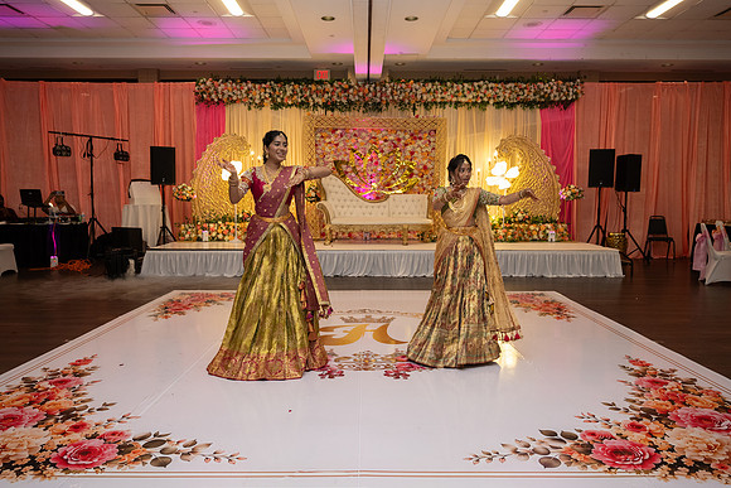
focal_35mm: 27
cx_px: 366
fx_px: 553
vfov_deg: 47.6
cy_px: 244
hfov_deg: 66.9
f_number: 4
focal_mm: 27
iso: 1250
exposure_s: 1/160
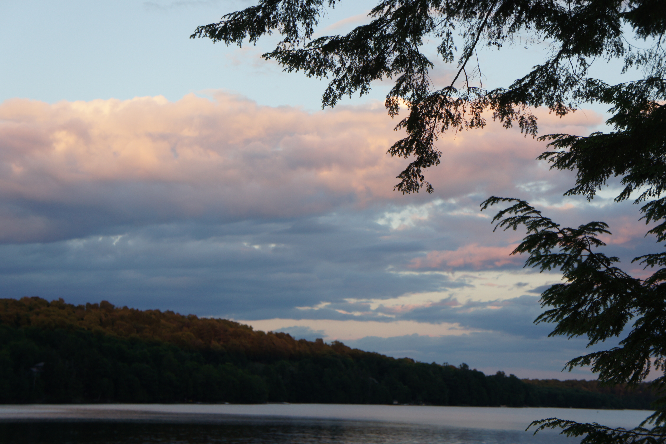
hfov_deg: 27.7
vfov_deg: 18.7
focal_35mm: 73
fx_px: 1350
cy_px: 222
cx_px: 330
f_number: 5.6
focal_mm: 48
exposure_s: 1/100
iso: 200
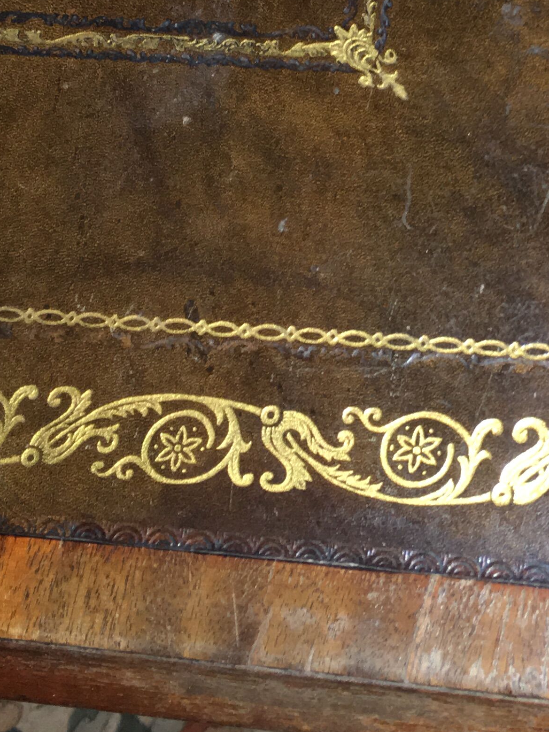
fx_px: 1586
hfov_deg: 19.0
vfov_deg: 25.1
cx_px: 570
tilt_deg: -63.9
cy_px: 62
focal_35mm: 75
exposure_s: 1/17
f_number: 2.2
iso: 64
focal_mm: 4.15
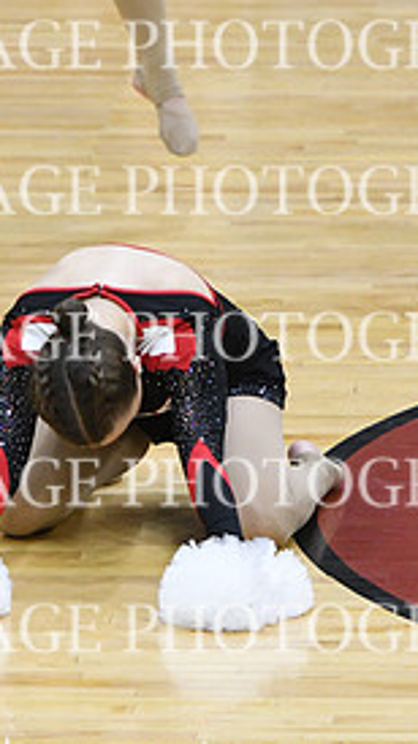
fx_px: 10489
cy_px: 263
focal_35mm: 532
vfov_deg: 4.1
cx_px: 104
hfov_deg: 2.3
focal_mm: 160
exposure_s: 1/400
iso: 3200
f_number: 2.8
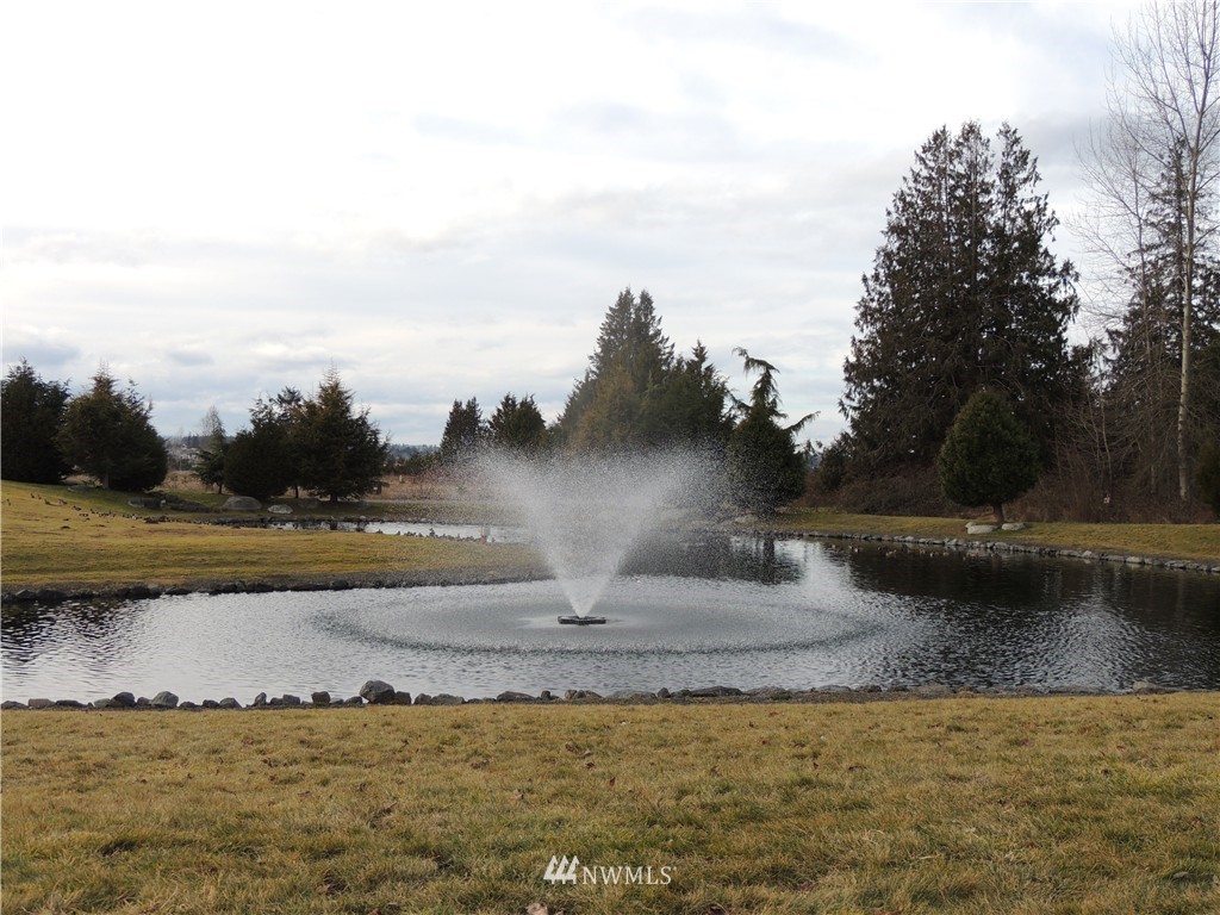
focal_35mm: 43
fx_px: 1515
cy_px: 458
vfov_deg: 33.6
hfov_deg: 43.9
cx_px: 610
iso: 100
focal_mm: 7.6
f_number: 3.4
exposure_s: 1/500
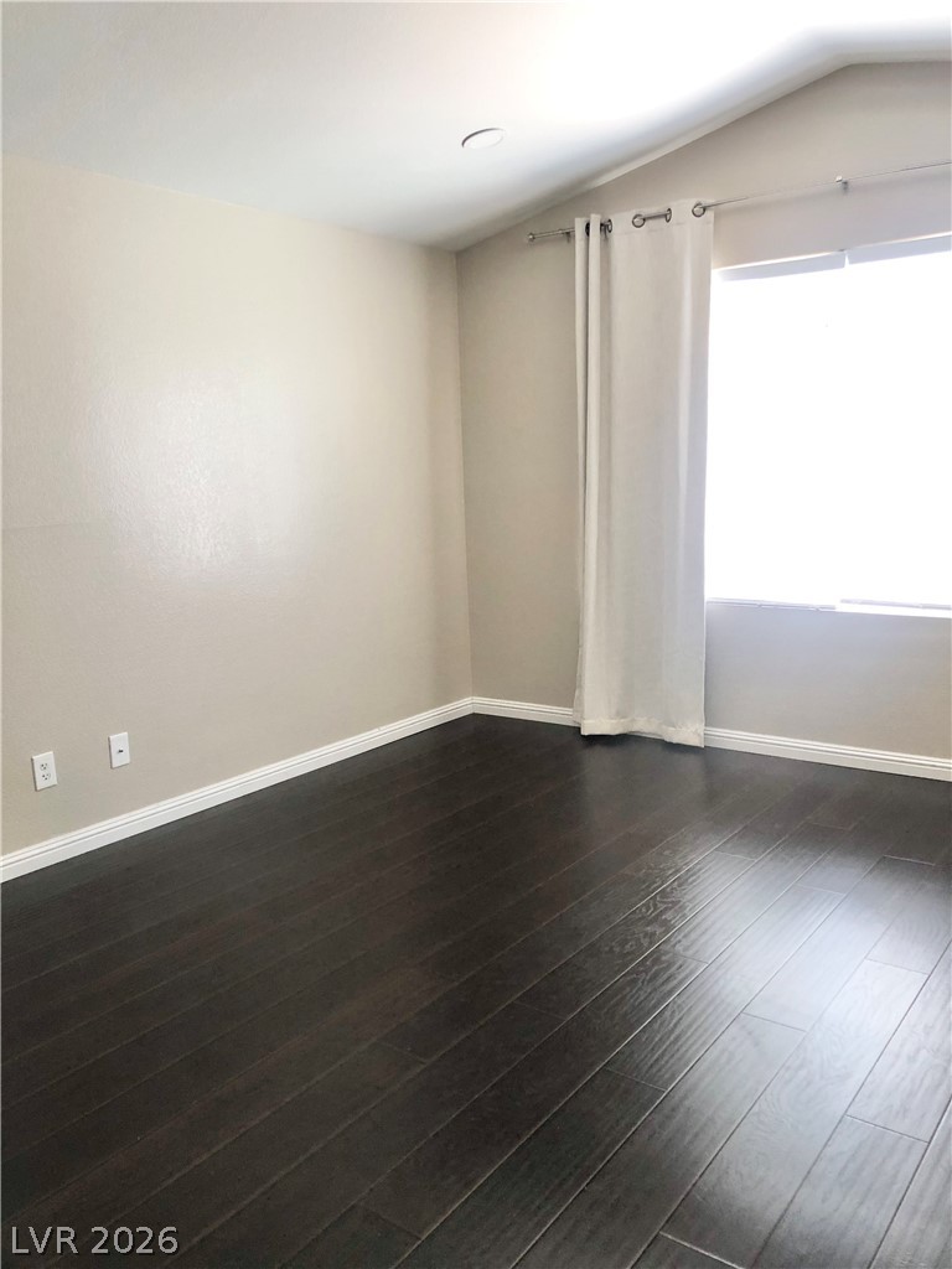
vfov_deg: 63.4
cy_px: 634
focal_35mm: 28
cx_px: 476
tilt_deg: -6.2
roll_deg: +2.4
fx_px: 1027
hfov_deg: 49.7
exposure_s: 1/30
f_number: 1.8
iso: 25
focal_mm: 4
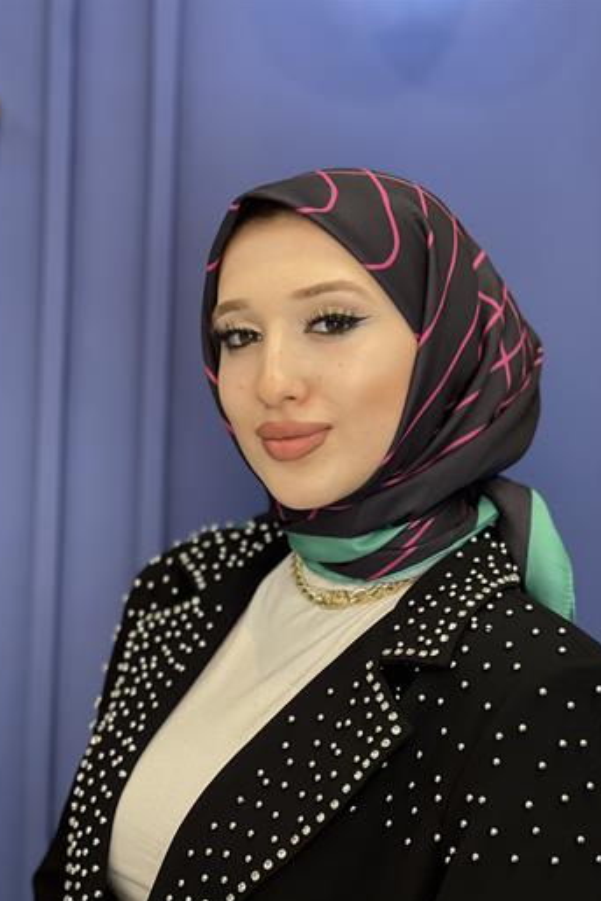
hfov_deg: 16.9
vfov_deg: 25.1
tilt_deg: -2.4
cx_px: 315
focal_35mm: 81
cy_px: 452
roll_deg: -2.1
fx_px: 2027
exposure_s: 1/100
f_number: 2.8
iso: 160
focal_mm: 9
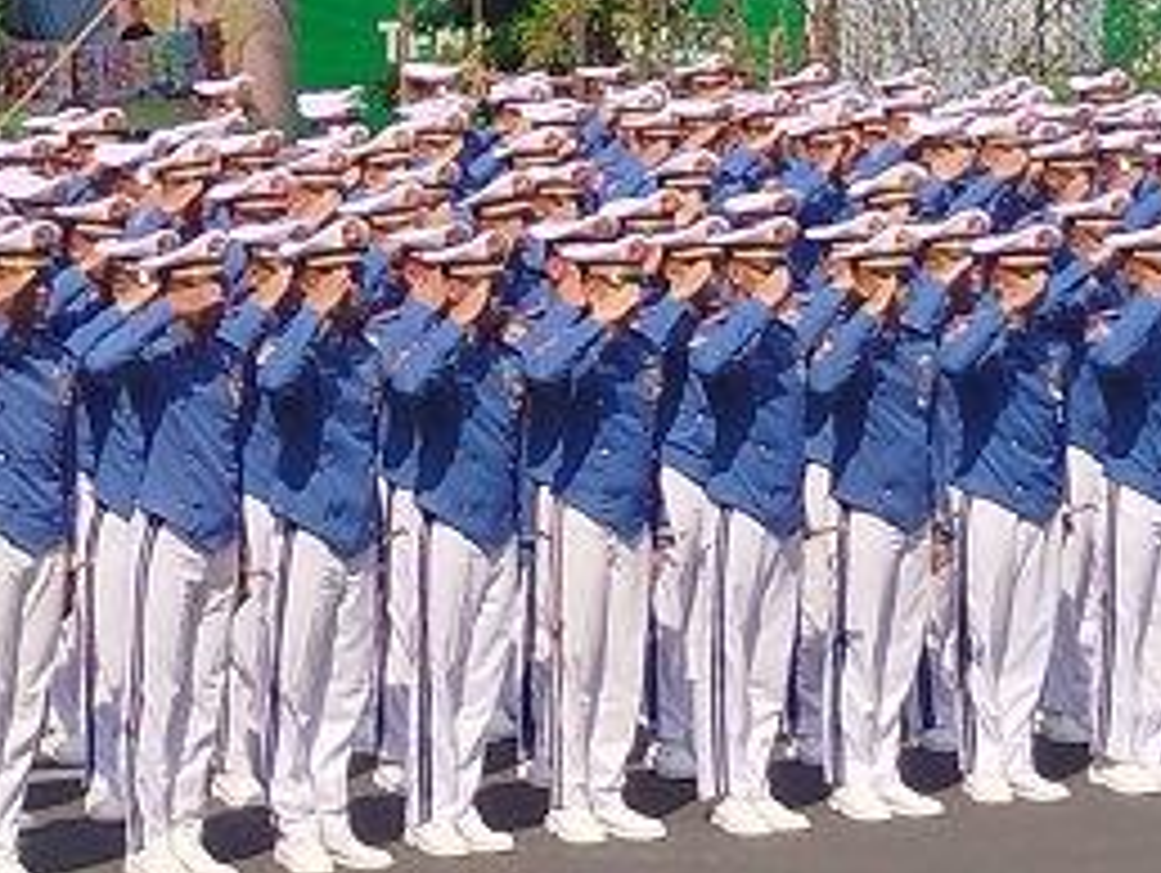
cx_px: -441
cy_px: -122
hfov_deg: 9.3
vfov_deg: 7.1
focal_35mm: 209
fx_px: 7016
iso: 50
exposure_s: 1/1347
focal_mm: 5.31
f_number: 1.7
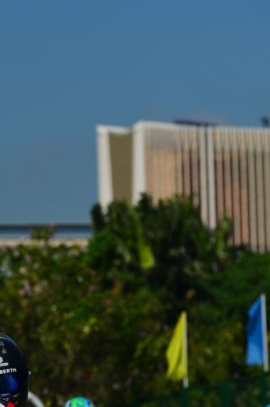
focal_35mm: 296
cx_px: 20
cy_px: 307
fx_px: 3336
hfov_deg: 4.6
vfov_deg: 7.0
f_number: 4
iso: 100
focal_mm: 150
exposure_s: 1/1600
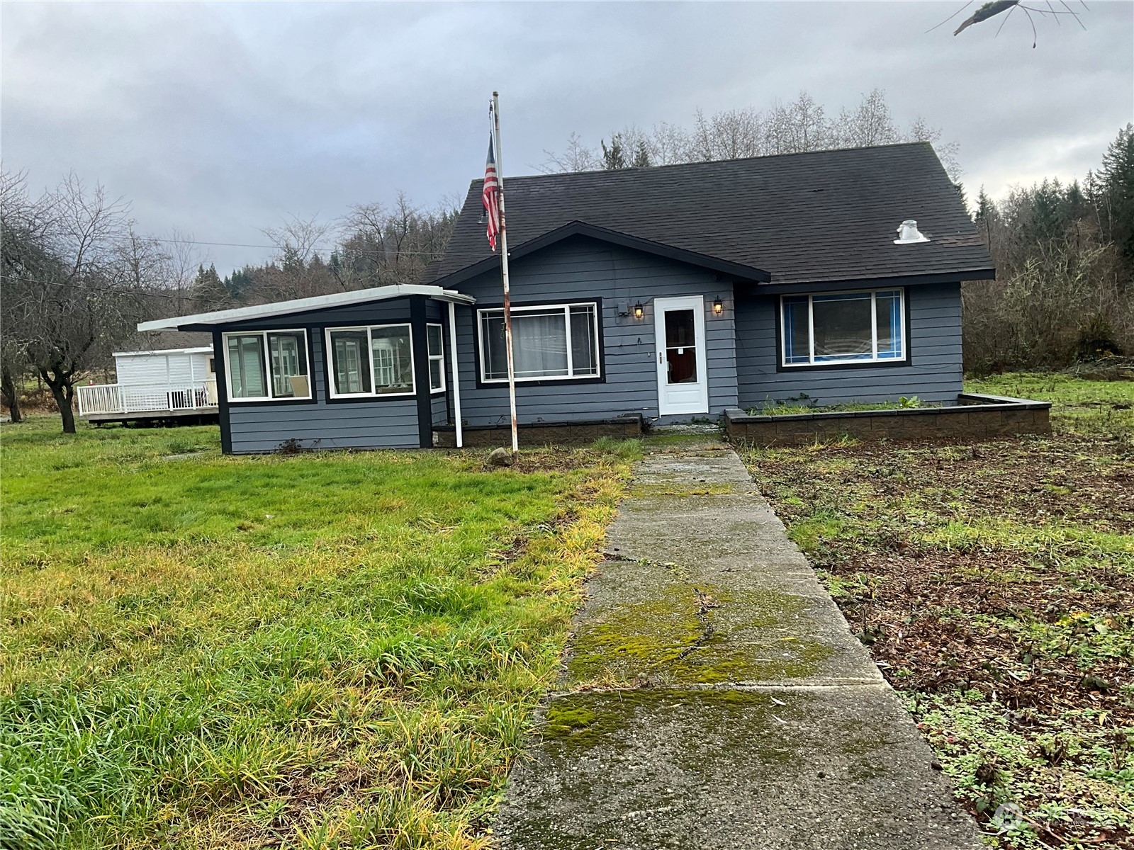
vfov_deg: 48.2
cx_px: 567
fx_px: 950
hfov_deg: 61.7
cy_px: 425
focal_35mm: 29
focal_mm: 3
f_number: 1.8
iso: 25
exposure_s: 1/250
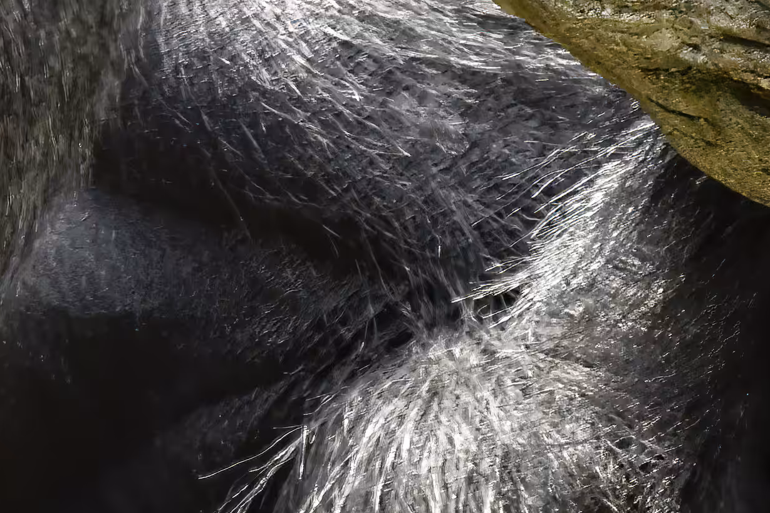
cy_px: -102
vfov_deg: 0.7
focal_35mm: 2039
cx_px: -603
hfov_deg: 1.0
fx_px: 43603
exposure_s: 1/320
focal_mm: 300
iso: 800
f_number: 5.6
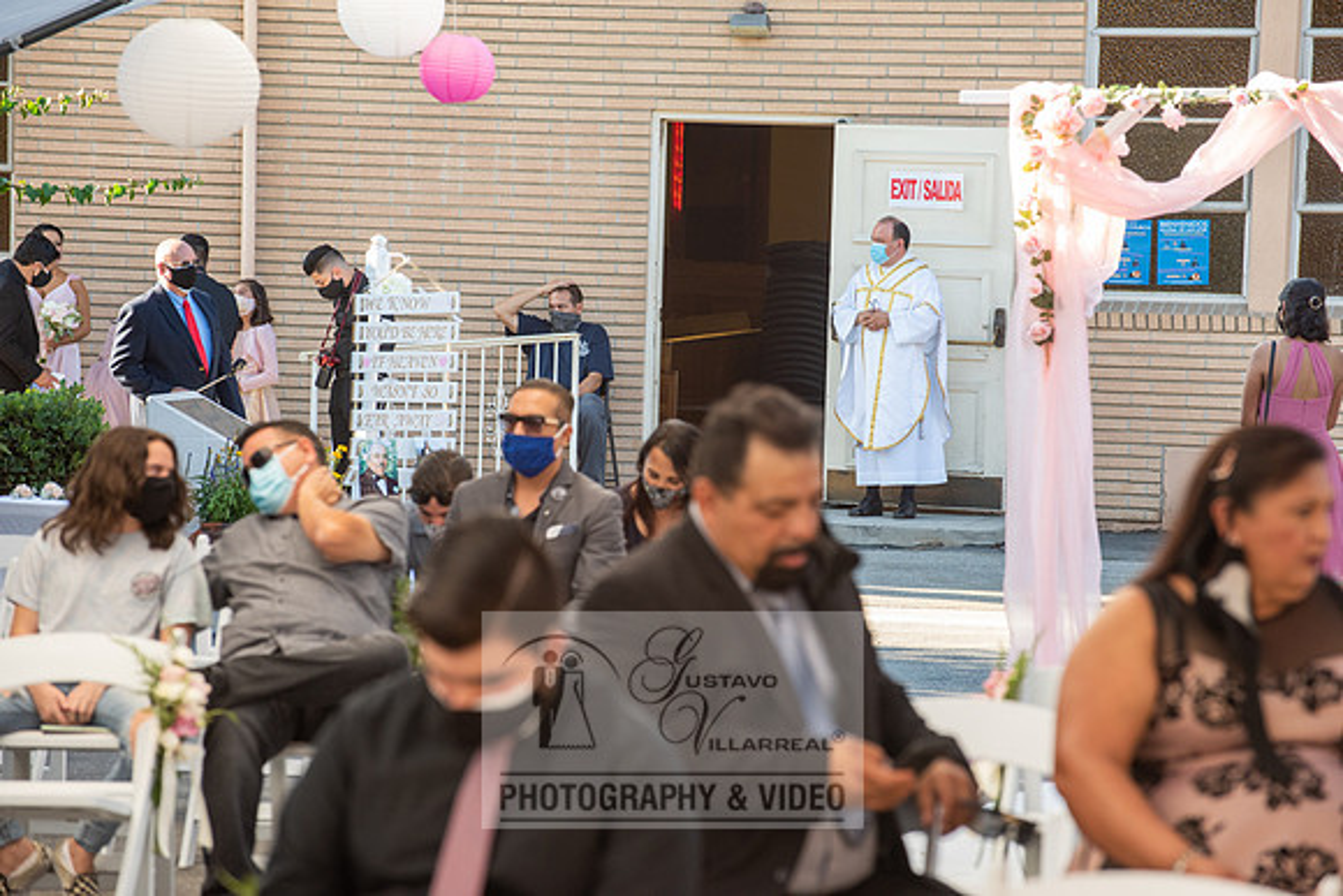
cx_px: 672
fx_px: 7463
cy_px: 448
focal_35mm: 200
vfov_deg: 6.9
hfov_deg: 10.3
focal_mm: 200
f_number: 7.1
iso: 640
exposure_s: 1/200
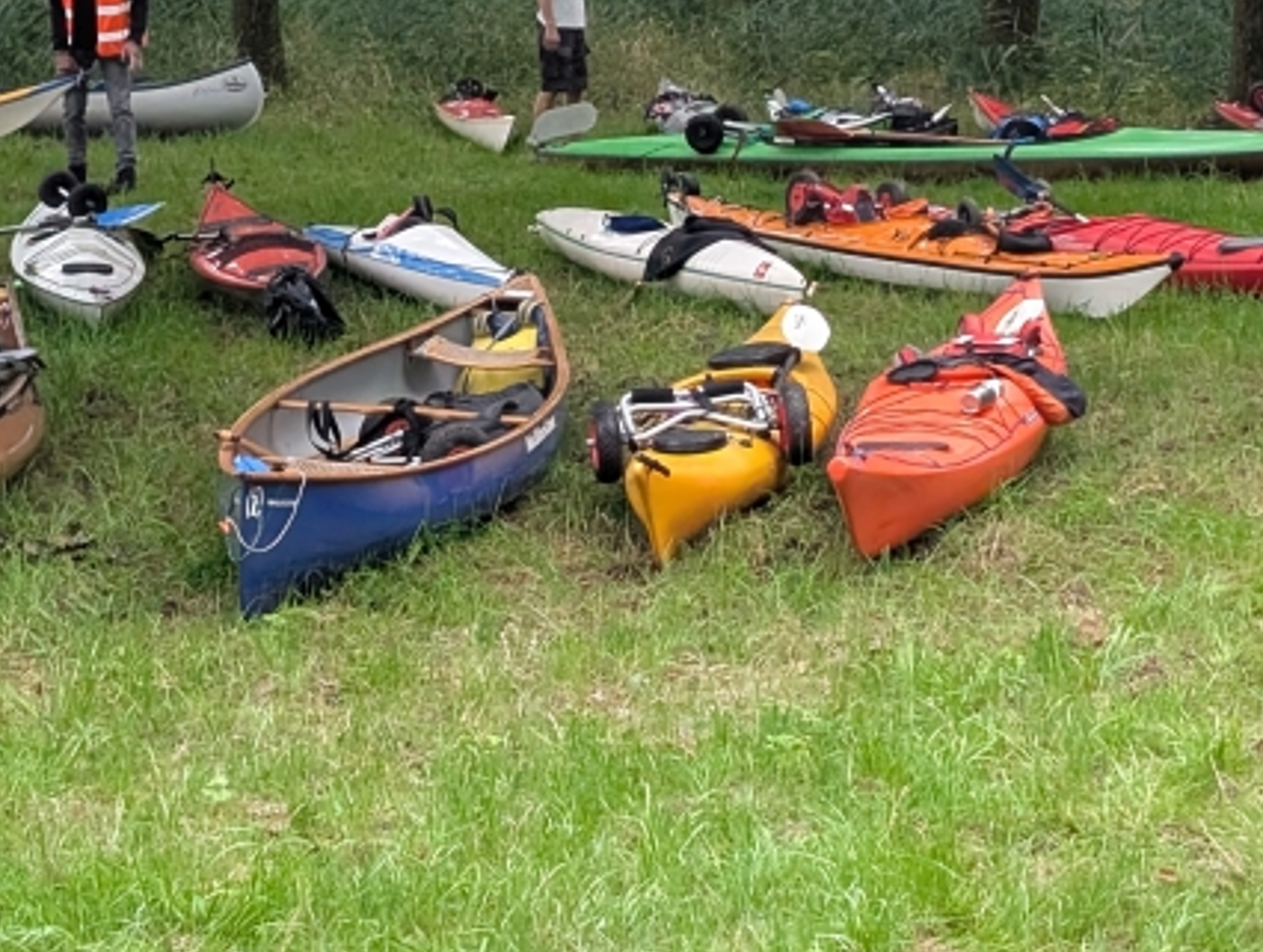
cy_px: 93
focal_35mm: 115
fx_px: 4203
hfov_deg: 17.1
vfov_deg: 12.8
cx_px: 685
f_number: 1.68
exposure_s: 1/1984
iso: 631
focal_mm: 6.9
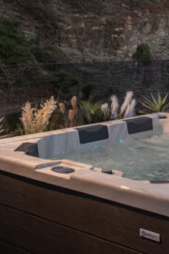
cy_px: 102
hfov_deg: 17.5
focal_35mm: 72
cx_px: 230
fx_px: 507
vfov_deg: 28.0
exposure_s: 1/60
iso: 200
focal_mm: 32
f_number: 7.1
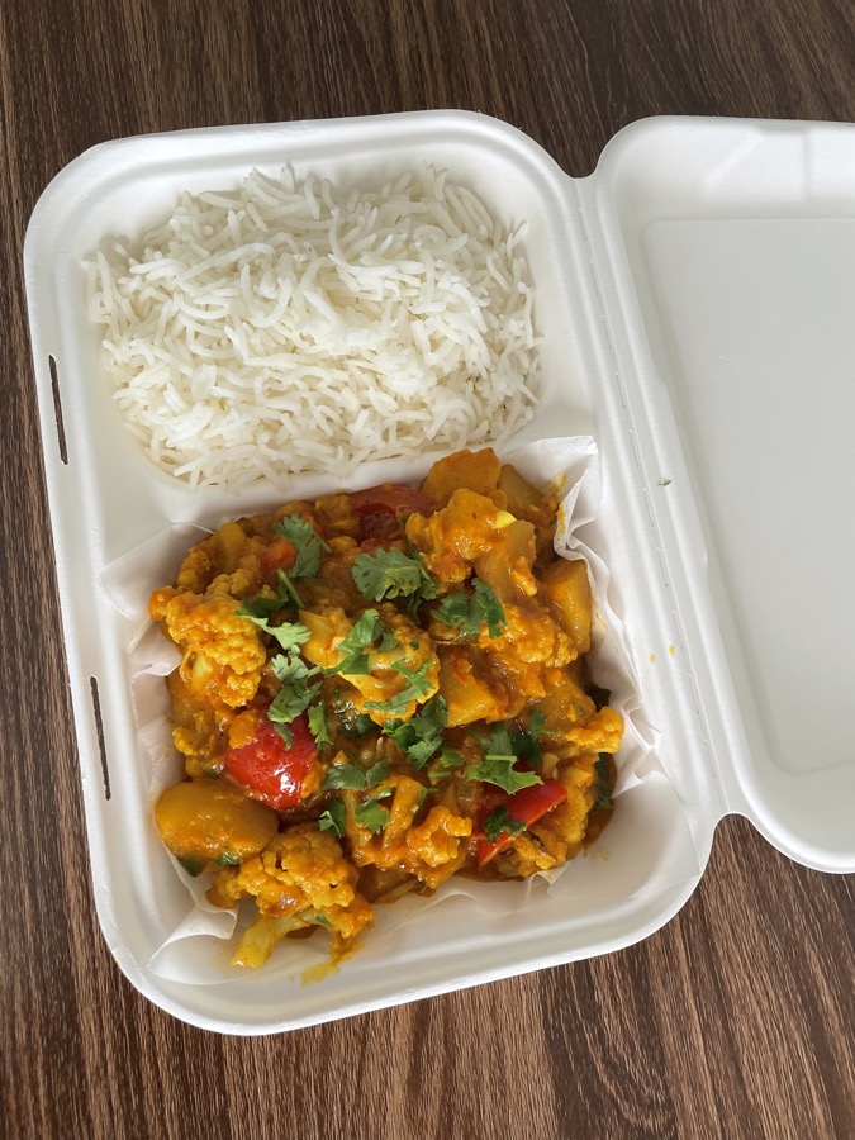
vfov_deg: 67.3
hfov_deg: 53.1
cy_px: 570
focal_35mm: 26
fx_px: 856
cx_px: 428
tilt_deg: -78.4
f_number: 1.6
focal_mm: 4.2
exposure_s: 1/121
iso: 80
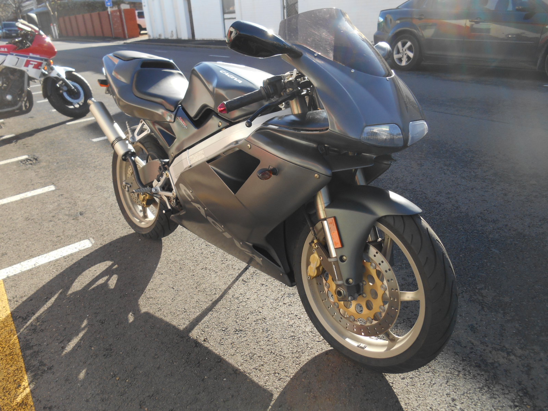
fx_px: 412
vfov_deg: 53.1
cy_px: 206
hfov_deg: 67.3
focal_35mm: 26
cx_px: 274
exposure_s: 1/250
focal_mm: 4.7
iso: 80
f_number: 3.4
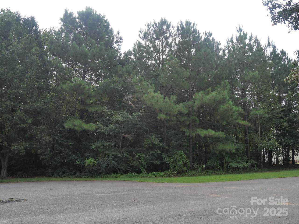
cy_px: 112
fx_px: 207
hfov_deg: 71.6
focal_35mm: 24
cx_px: 150
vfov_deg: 56.8
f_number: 5
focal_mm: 12
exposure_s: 1/800
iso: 400
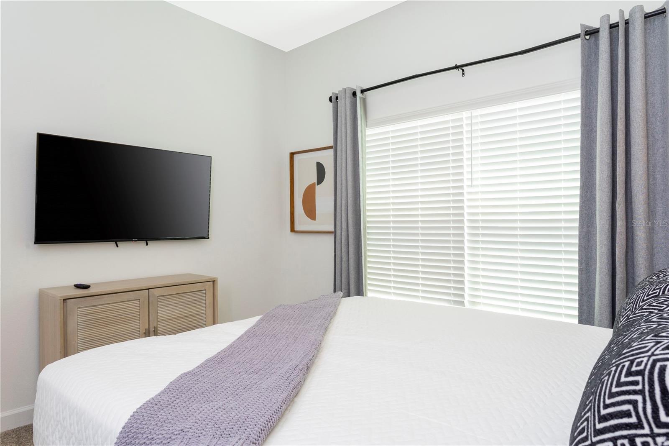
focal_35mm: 22
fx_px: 409
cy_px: 223
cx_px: 334
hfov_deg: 78.6
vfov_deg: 57.2
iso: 800
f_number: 11
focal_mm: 22
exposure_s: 1/25
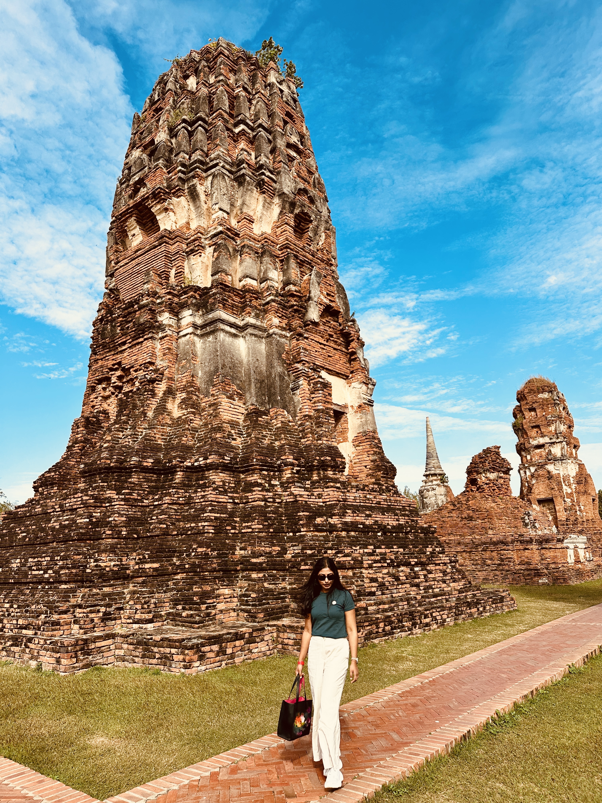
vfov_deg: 71.6
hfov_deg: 56.8
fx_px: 557
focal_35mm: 24
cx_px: 301
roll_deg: +0.3
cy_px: 402
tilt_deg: +16.8
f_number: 1.78
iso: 80
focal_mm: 6.86
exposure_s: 1/2967
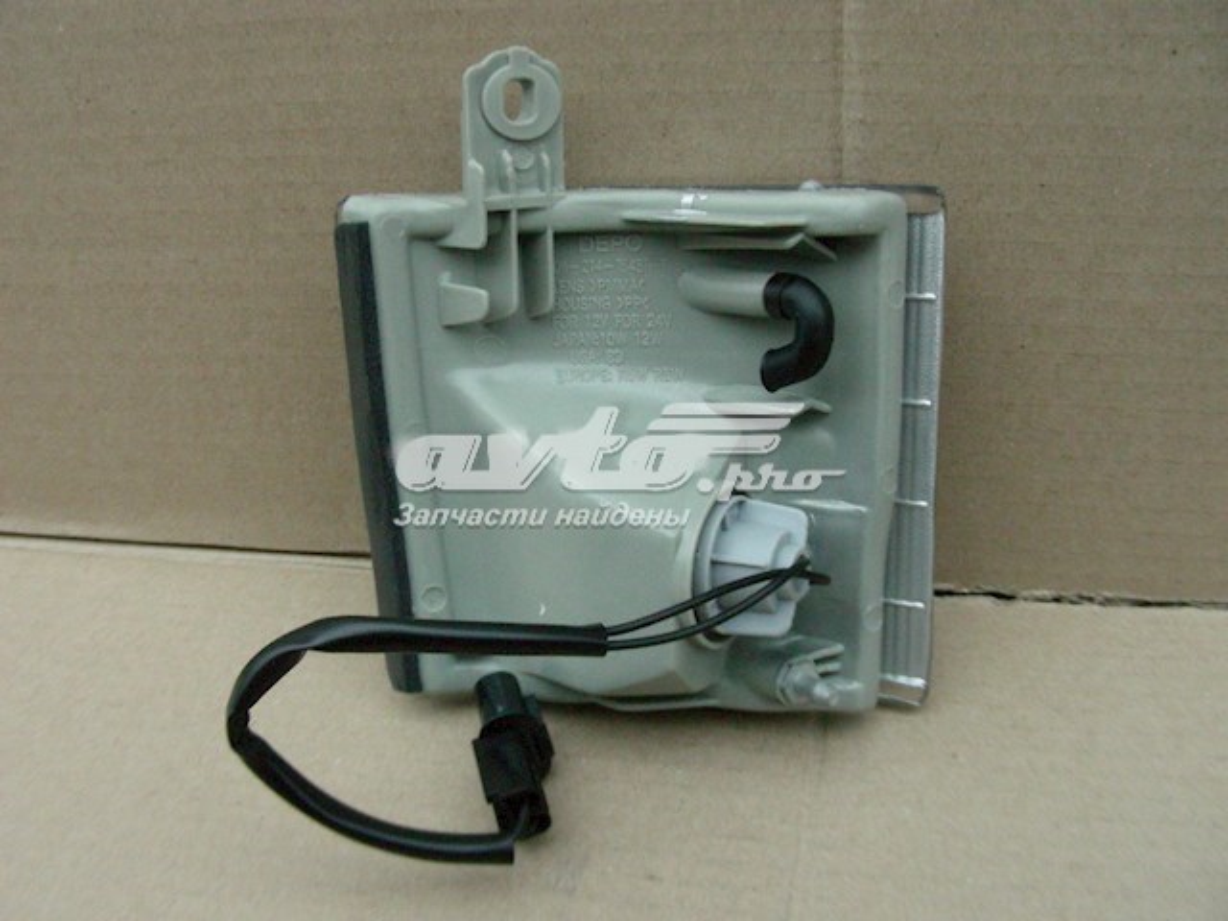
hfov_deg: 49.0
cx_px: 614
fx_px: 1348
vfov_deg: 37.7
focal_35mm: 38
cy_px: 460
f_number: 4
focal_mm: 6.3
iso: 400
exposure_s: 1/686
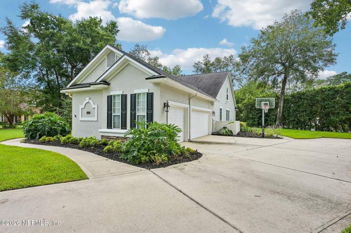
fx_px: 175
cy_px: 116
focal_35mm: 18
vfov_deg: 67.3
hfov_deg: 90.0
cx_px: 176
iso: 100
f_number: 8
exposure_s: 1/125
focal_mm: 18
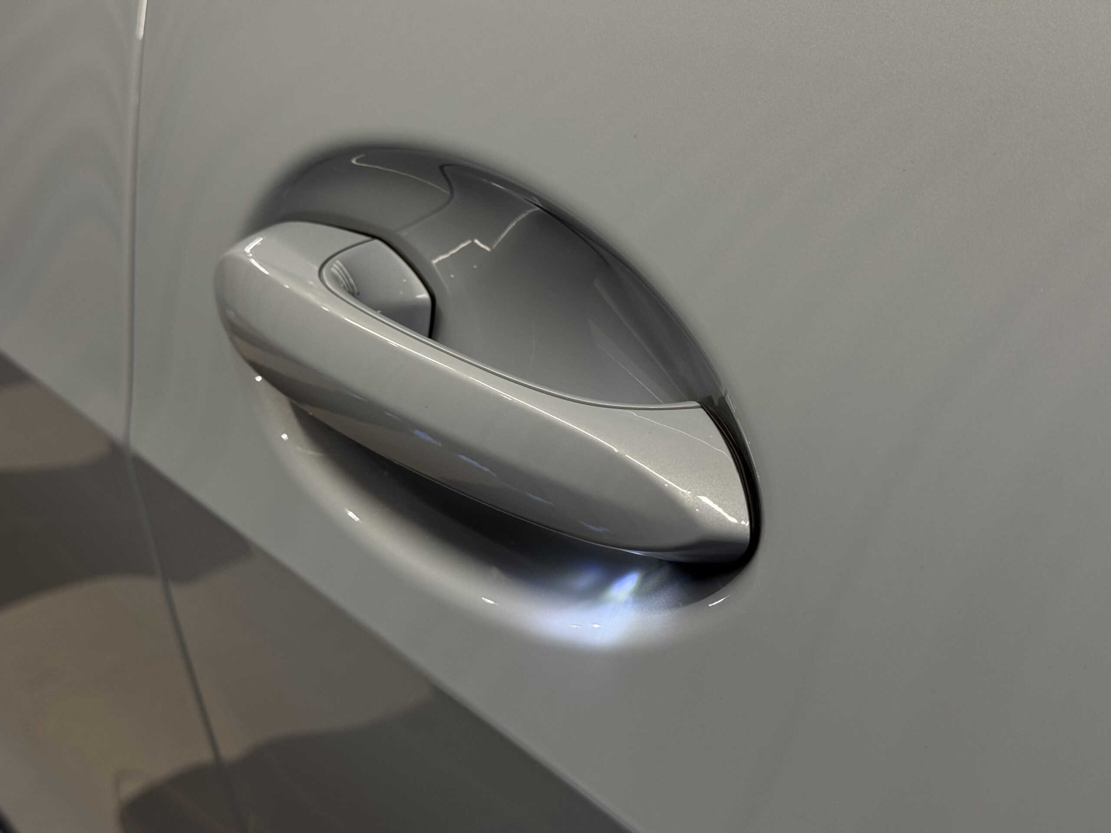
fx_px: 1541
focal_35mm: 48
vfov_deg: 30.3
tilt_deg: -25.5
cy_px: 416
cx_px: 556
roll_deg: +11.4
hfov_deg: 39.7
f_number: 1.78
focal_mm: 6.76
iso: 64
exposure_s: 1/100
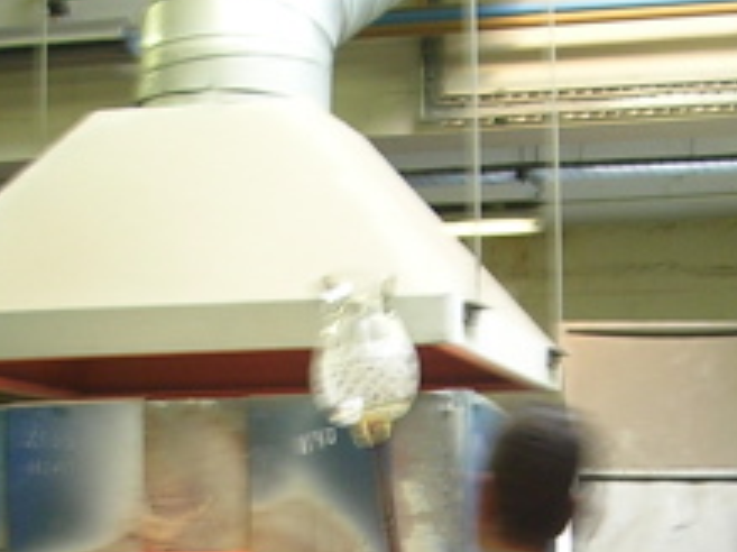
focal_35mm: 111
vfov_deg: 13.0
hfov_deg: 17.7
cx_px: 437
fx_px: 2362
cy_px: 650
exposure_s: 1/6.6
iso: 50
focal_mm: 5.8
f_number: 2.8
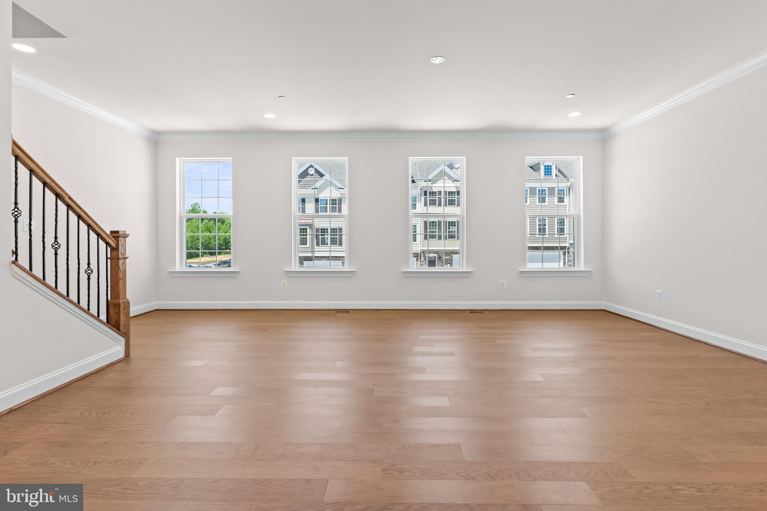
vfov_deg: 70.4
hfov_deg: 93.3
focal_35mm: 17
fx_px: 362
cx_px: 384
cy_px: 256
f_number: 8
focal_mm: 17
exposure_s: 1/15
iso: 200
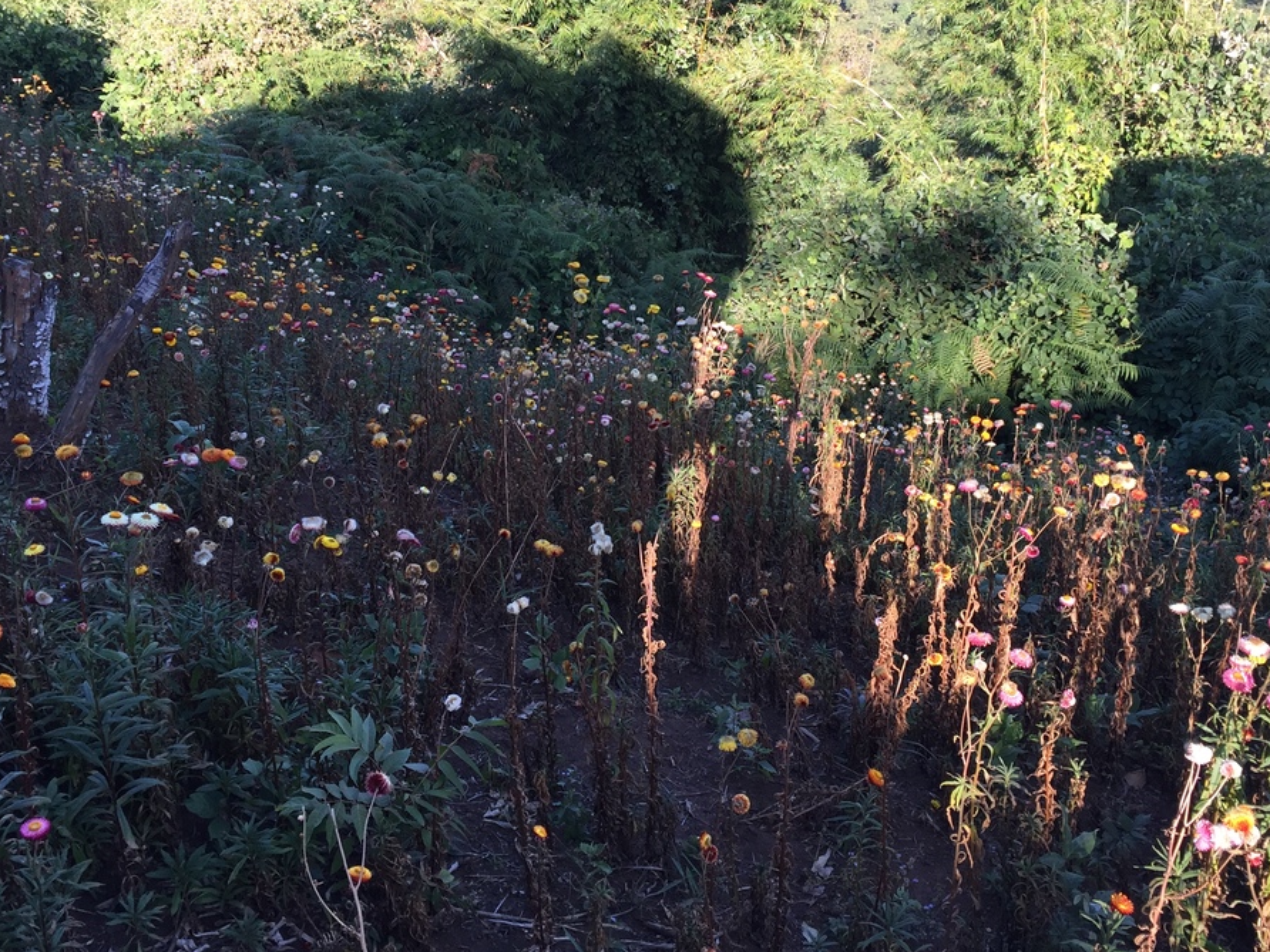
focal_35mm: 39
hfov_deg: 47.9
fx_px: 1431
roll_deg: +0.7
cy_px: 342
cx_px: 624
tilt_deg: -26.6
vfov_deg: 36.5
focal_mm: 4.15
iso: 32
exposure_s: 1/373
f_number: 2.2
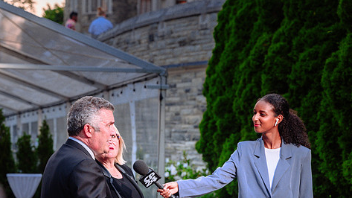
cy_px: 131
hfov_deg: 23.7
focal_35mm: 90
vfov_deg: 13.4
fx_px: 840
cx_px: 179
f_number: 4
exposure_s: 1/100
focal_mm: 70
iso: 800
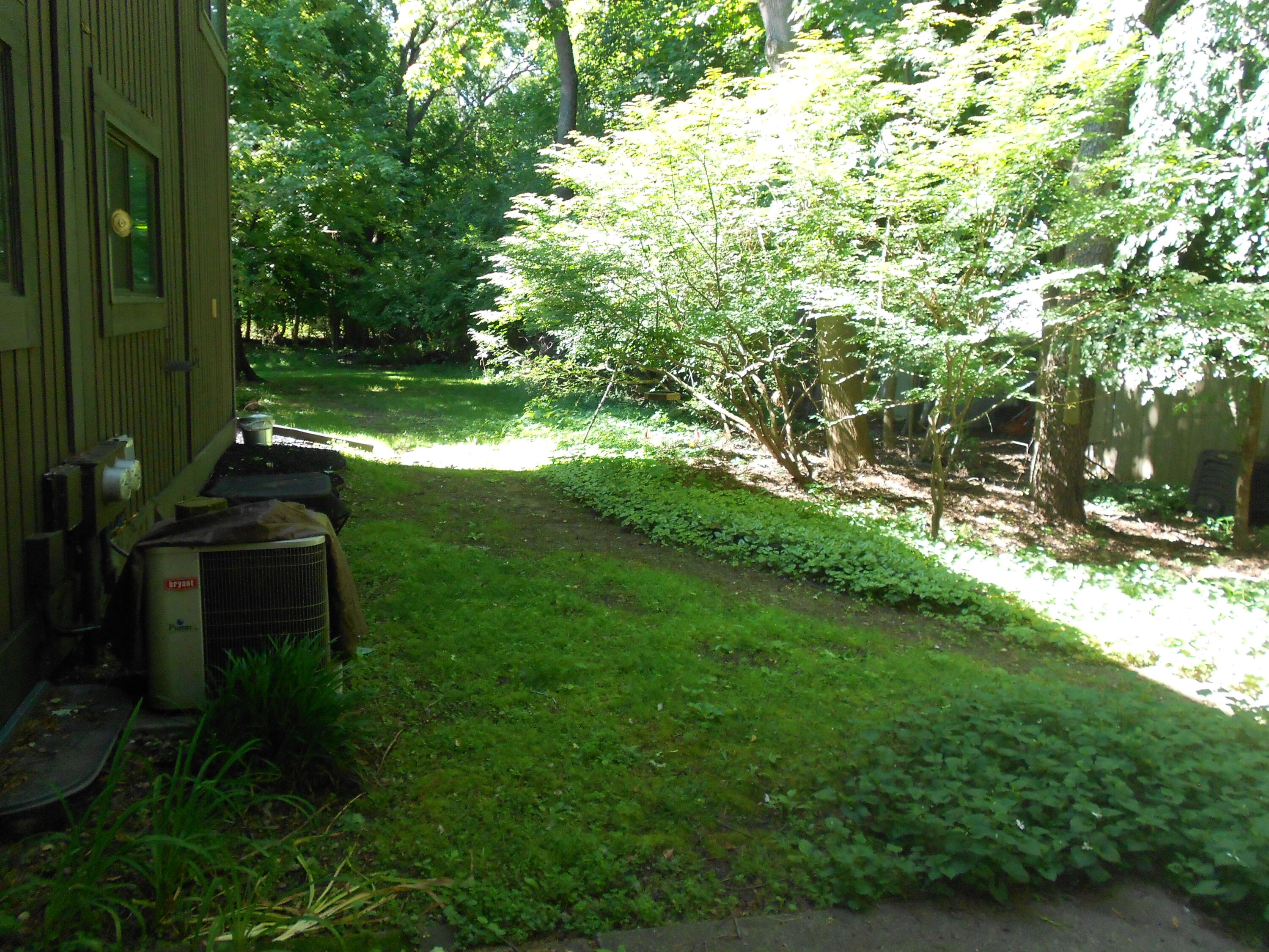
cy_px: 476
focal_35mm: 29
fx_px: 1063
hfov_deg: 61.7
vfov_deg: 48.2
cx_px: 634
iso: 250
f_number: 3.4
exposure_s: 1/125
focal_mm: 5.1
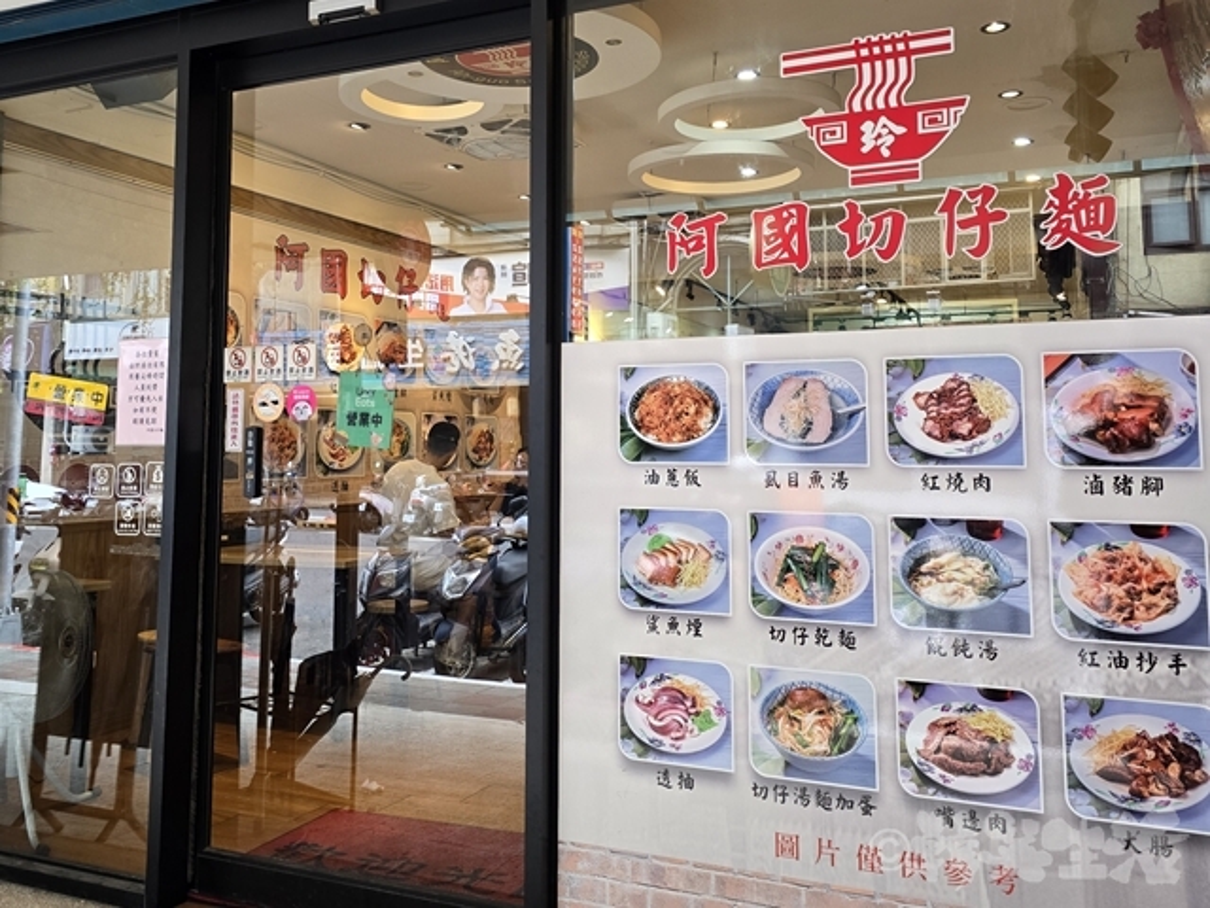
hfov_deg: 73.9
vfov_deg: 58.9
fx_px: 804
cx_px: 605
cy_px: 454
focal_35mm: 23
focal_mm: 6.3
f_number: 1.7
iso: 160
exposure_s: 1/120
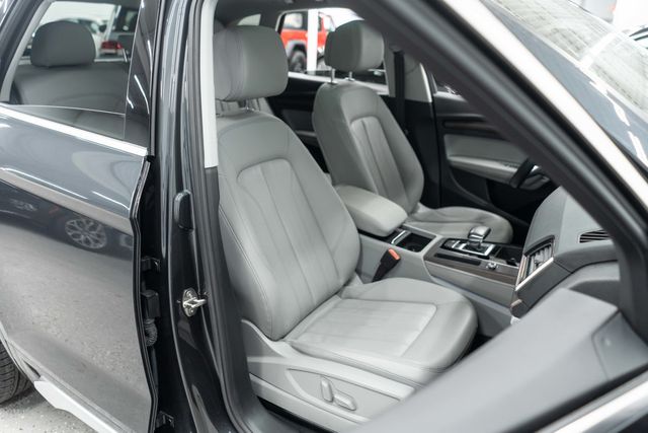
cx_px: 324
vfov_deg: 46.4
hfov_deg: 65.5
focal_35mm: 28
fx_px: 504
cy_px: 216
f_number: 3.2
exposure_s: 1/40
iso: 640
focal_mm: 28
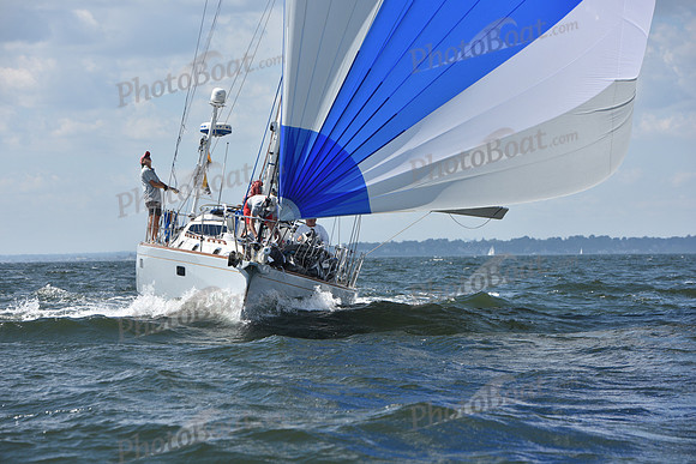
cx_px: 348
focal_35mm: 160
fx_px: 3094
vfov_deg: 8.6
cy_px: 232
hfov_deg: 12.8
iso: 320
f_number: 9
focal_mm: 160
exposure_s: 1/1250
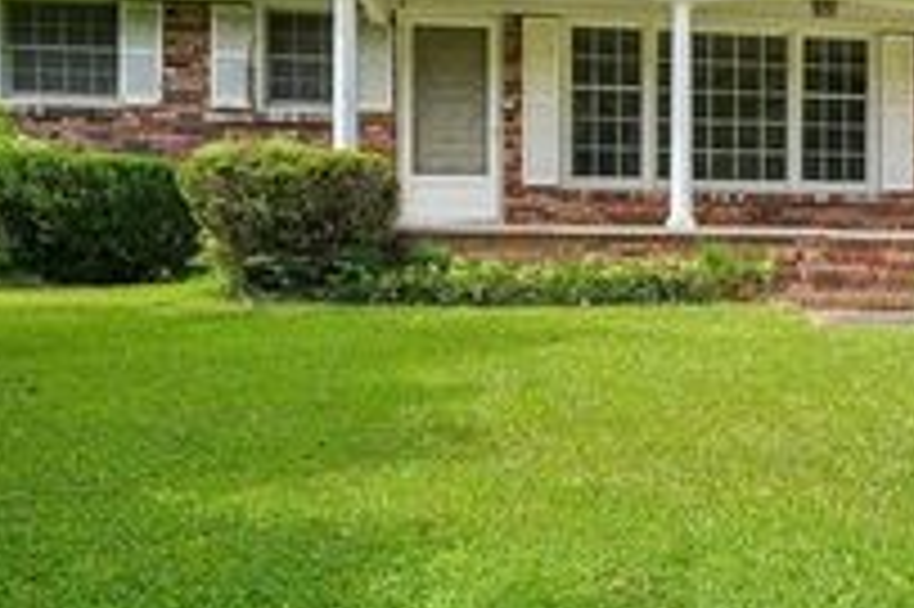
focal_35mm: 37
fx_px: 939
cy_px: 290
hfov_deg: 45.4
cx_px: 873
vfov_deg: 35.9
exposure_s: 1/60
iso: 100
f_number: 8
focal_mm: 15
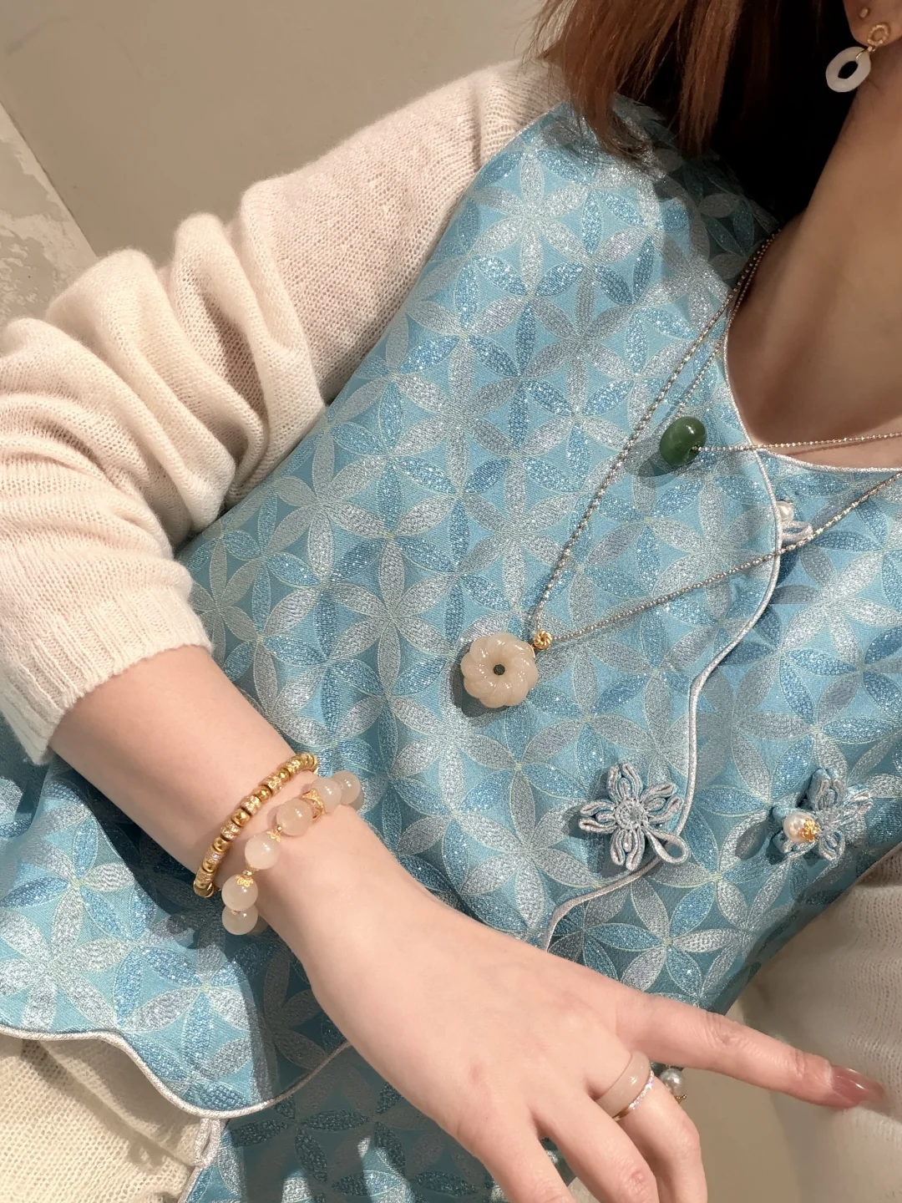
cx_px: 451
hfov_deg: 46.8
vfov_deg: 60.0
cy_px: 602
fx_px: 1042
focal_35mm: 30
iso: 320
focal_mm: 2.71
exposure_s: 1/40
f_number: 1.9
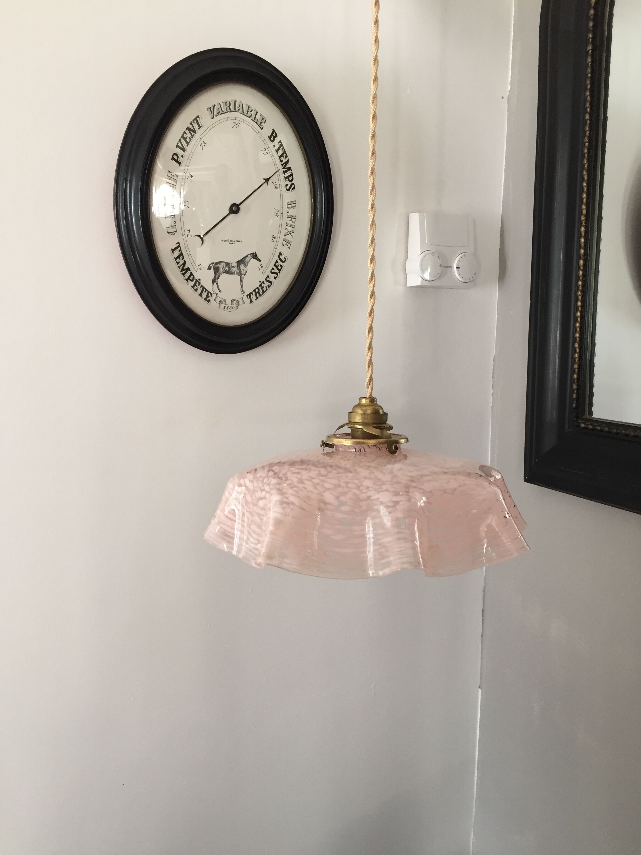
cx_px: 320
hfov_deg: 48.2
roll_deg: +0.2
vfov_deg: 61.7
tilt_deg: -7.7
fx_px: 716
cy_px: 428
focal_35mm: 29
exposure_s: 1/33
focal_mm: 4.15
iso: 64
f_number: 2.2
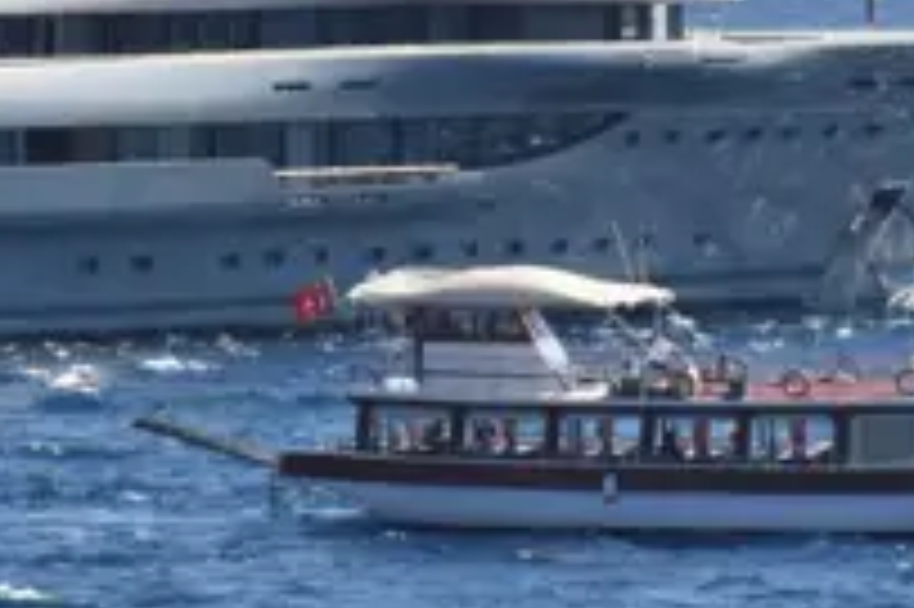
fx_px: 19127
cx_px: -333
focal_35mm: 754
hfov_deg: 2.7
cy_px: -187
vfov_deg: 1.8
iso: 400
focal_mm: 116
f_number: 10
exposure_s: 1/1600
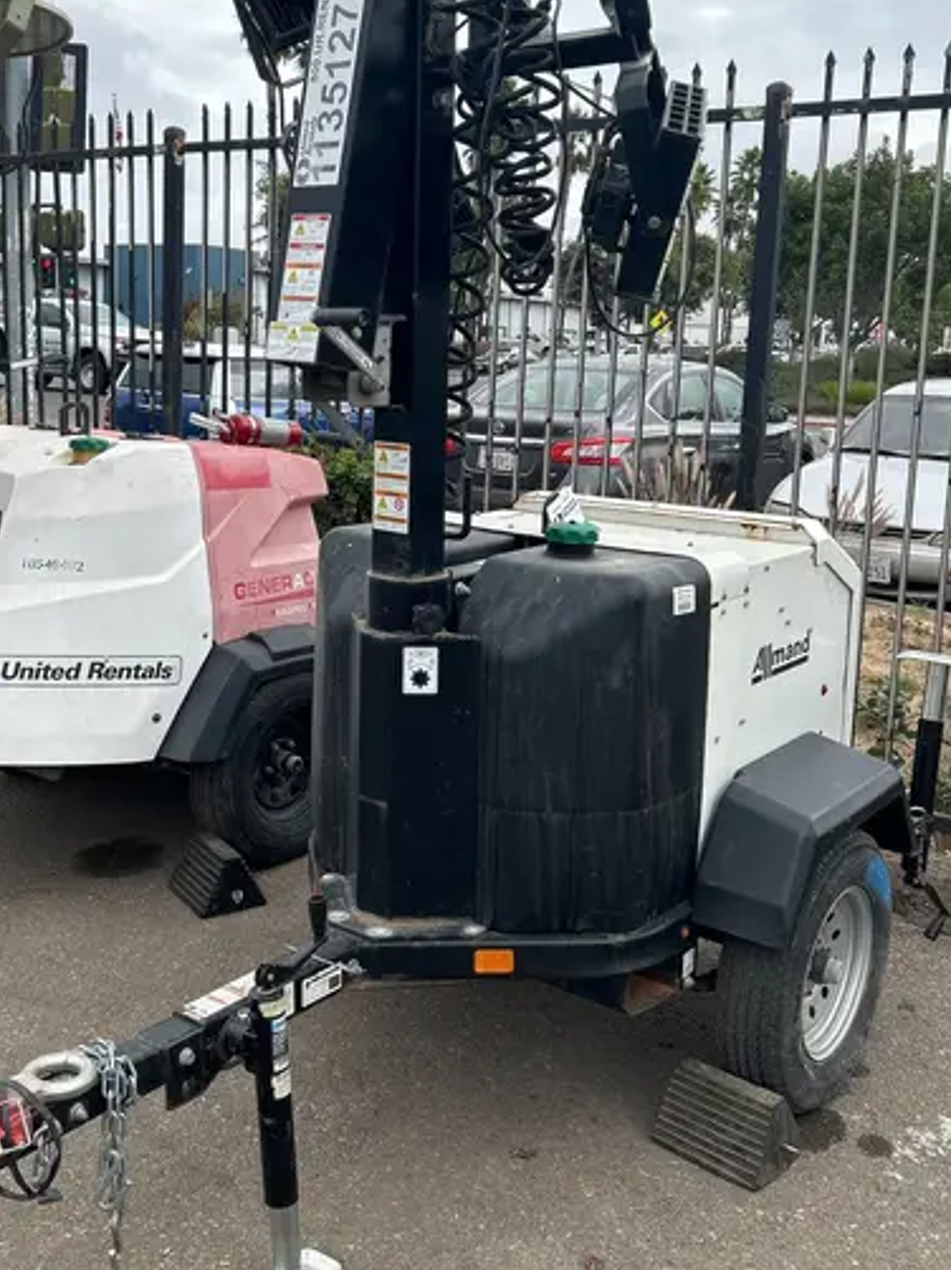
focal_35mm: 38
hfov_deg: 37.6
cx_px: 400
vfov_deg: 48.8
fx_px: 1393
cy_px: 540
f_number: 1.5
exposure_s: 1/2513
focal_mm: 5.7
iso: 50
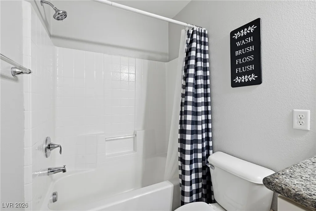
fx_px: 140
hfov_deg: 96.7
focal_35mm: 16
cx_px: 158
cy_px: 106
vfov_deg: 73.8
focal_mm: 16
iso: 800
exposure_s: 1/160
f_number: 9
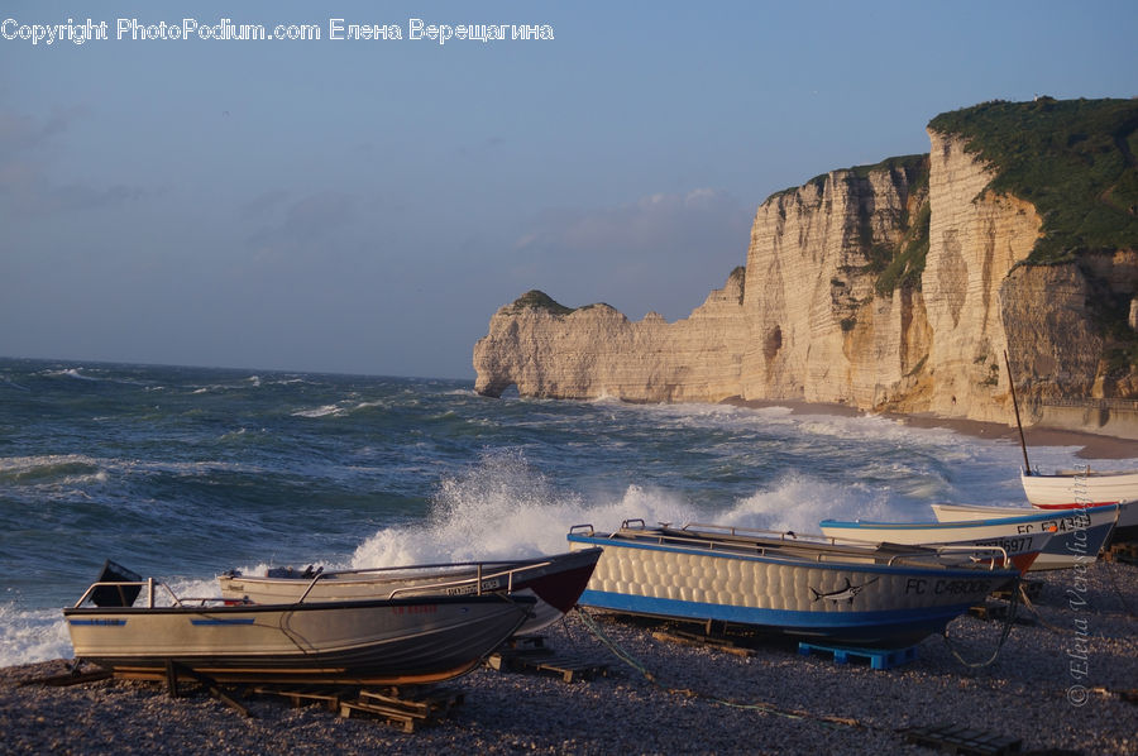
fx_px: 2605
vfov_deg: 16.5
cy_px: 378
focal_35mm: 82
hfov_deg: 24.6
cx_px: 569
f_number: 5.6
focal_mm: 55
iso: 100
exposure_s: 1/500
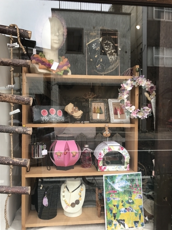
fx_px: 192
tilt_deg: -2.4
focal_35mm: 29
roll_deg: +1.7
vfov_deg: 61.7
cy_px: 118
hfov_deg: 48.2
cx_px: 85
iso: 20
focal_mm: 3.99
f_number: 1.8
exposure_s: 1/204
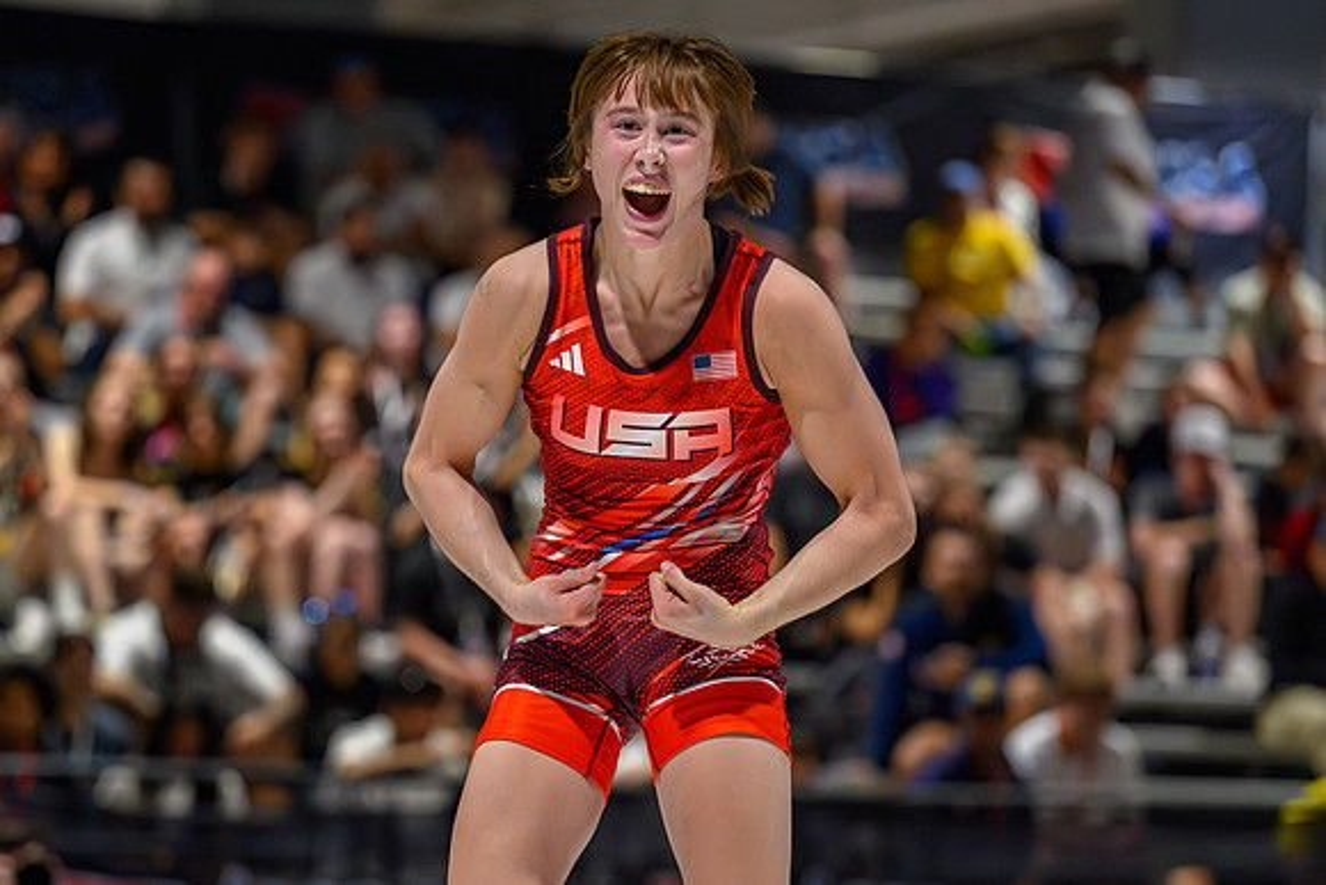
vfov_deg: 7.1
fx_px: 7098
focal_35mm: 193
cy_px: 541
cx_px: 492
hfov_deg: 10.7
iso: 6400
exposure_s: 1/640
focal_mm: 135
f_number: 2.8
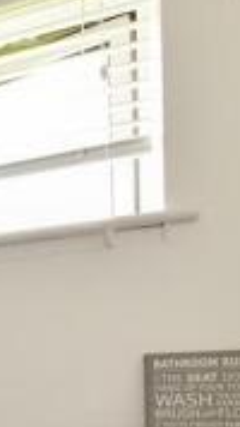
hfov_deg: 12.6
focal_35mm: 58
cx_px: -415
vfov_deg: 32.9
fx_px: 657
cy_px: 433
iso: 400
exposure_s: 1/40
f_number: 7.1
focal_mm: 10
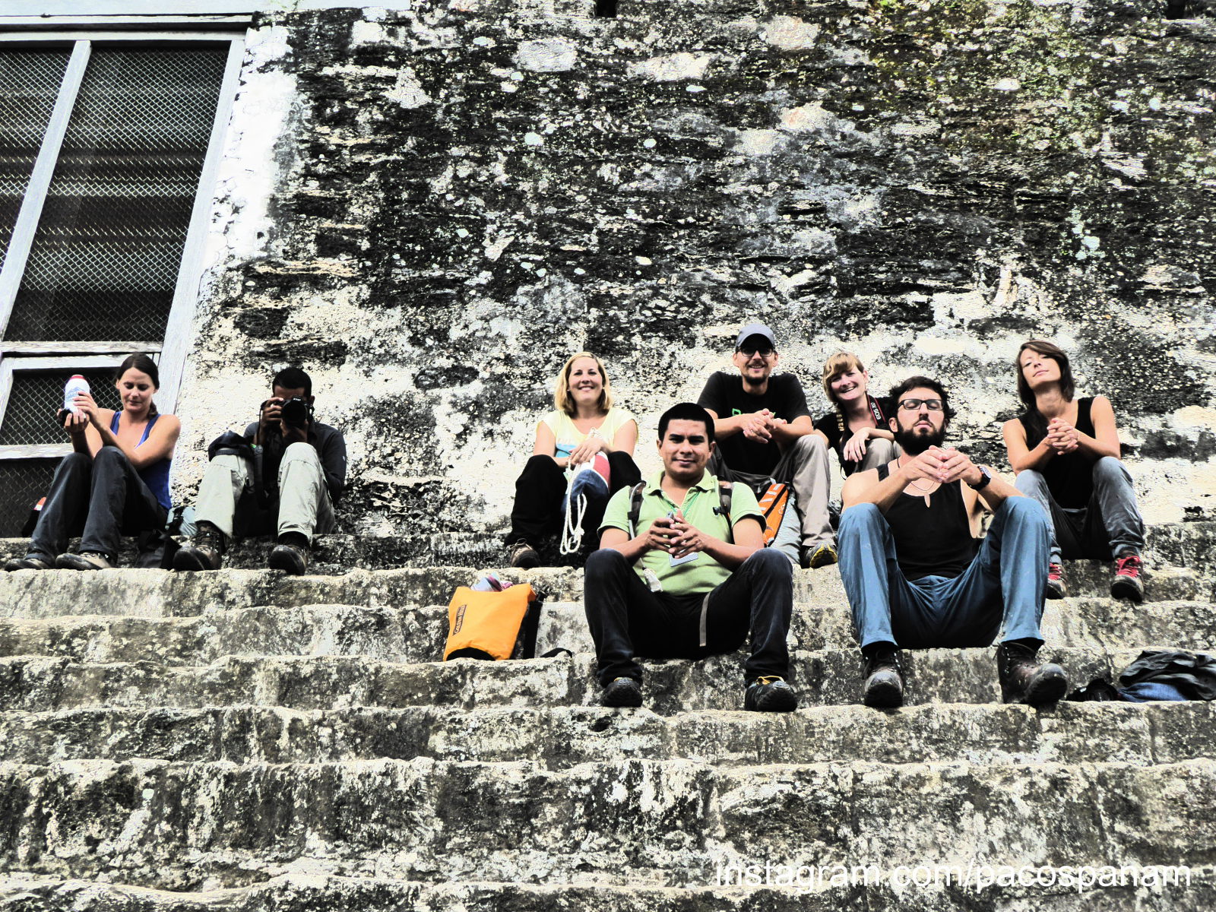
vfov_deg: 36.0
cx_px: 608
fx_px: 1405
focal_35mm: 40
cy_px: 456
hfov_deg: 46.8
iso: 160
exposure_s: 1/250
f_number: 3.8
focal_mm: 7.2
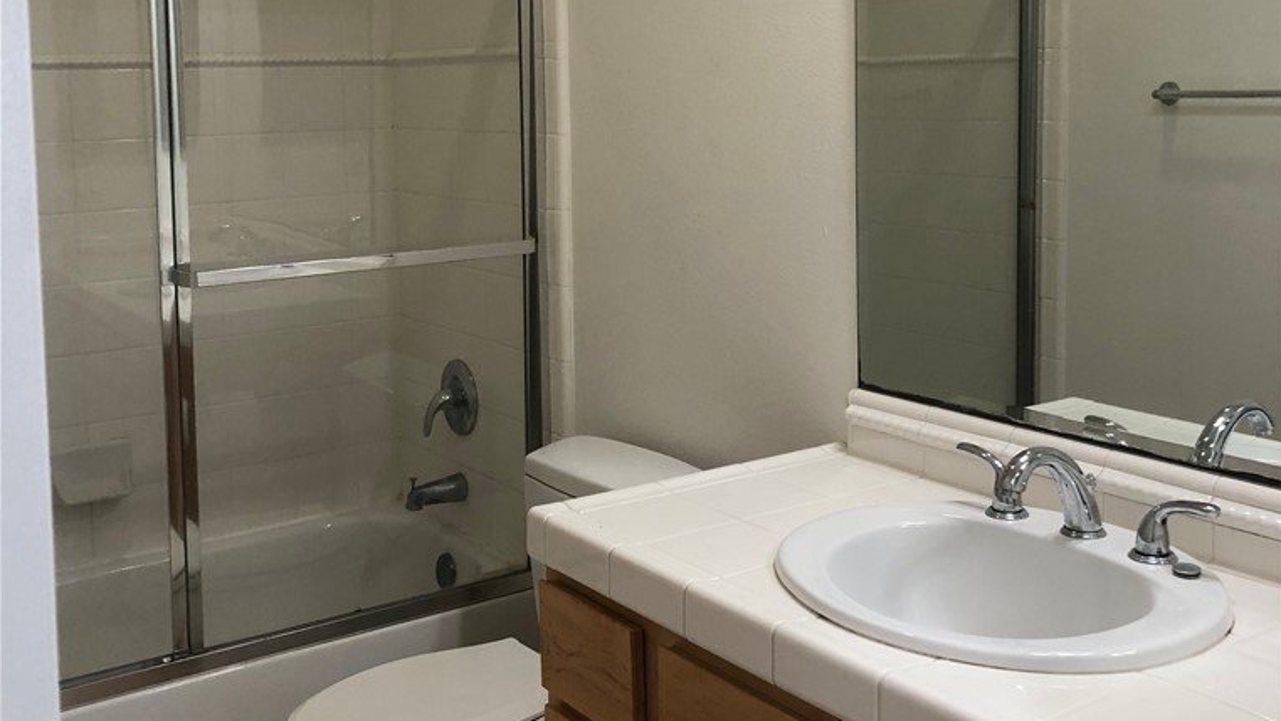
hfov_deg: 49.4
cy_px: 200
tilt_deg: -3.5
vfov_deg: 28.7
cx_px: 644
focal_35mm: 41
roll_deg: +1.6
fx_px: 1393
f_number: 1.8
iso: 32
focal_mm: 4
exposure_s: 1/30
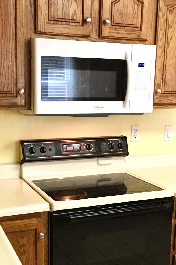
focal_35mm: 50
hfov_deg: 27.0
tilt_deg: -10.9
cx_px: 82
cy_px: 168
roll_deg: -1.0
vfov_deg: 39.3
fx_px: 367
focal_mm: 4.15
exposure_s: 1/15
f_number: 2.2
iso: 100
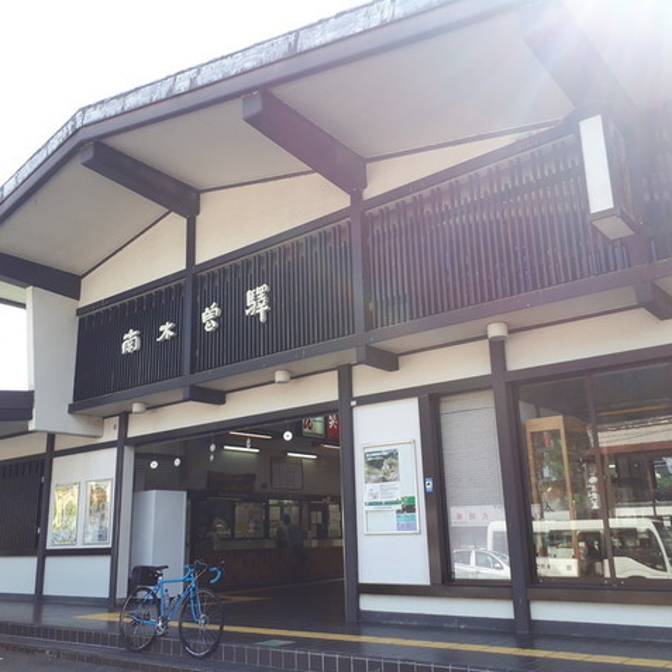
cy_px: 337
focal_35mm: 32
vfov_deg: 51.1
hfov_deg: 51.1
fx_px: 703
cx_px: 317
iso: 40
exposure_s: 1/300
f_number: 1.9
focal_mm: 3.6
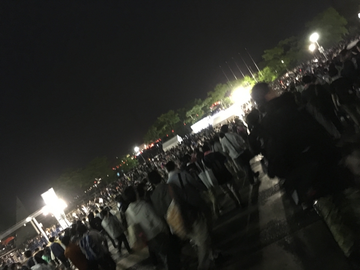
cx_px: 180
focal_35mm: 29
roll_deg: +33.0
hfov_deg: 61.7
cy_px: 135
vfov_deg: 48.2
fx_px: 302
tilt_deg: +1.1
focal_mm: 4.15
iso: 640
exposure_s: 1/15
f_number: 2.2
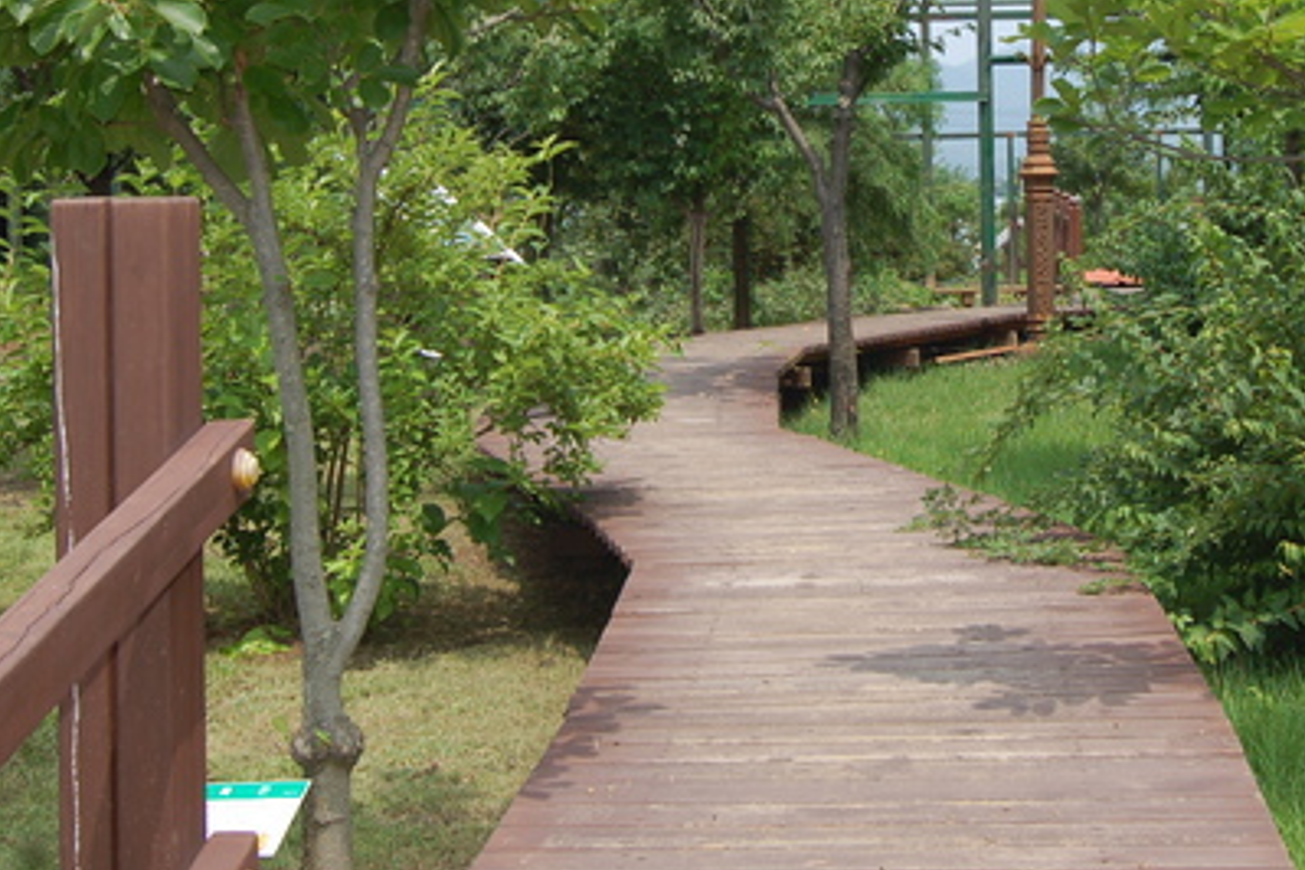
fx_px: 2284
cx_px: 895
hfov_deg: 31.6
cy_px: 146
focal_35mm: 63
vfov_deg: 21.2
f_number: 6.3
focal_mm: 24
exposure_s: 1/500
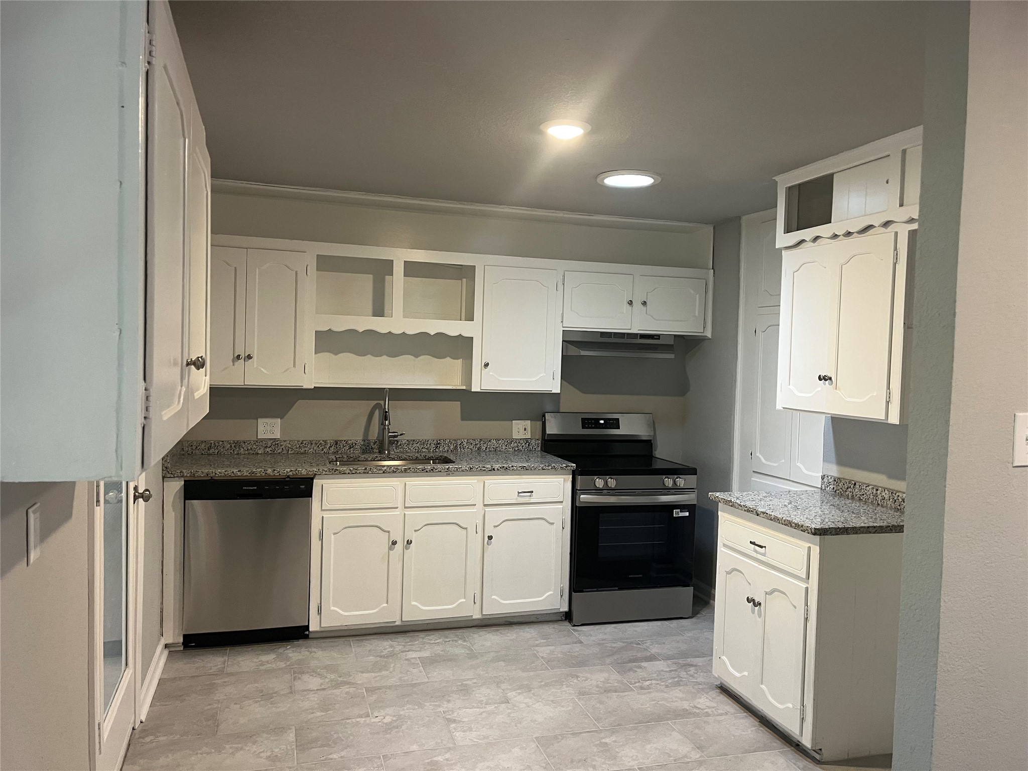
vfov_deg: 53.1
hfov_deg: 67.3
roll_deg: -1.7
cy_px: 386
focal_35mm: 26
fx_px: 772
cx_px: 514
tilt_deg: -4.1
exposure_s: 1/60
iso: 160
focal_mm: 5.1
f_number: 1.6
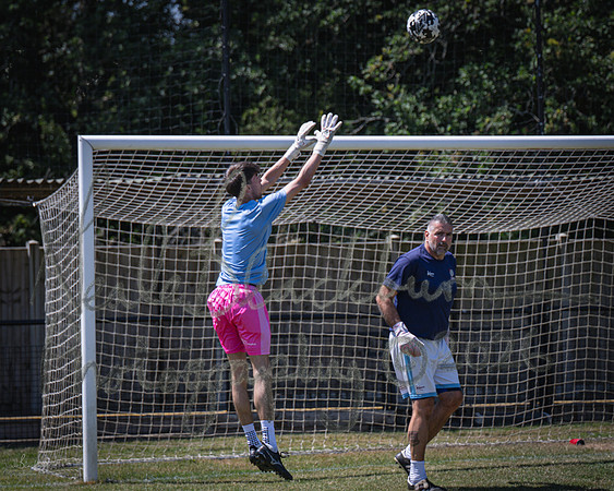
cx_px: 278
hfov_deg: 13.4
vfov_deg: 10.7
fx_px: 2621
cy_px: 222
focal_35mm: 144
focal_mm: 78
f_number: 2.8
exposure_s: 1/2000
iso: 100
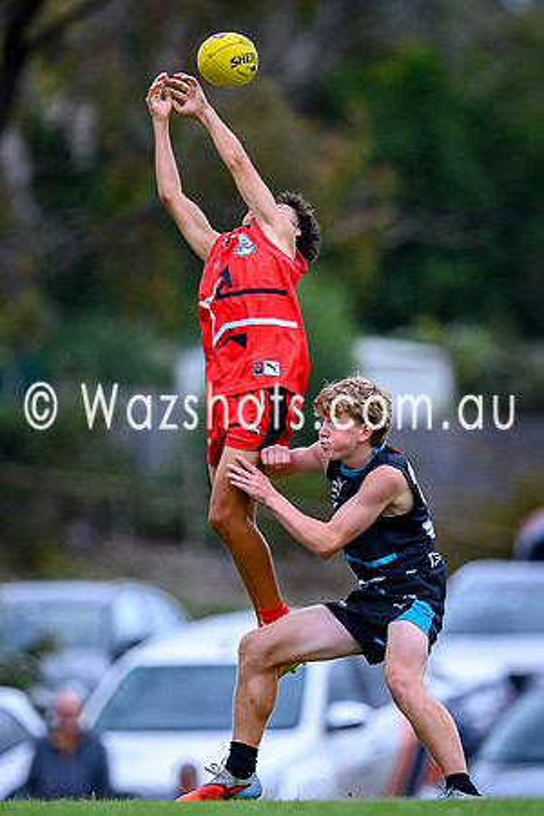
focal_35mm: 1112
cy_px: 439
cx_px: 314
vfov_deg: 1.9
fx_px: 25204
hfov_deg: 1.2
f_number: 4
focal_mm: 500
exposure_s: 1/1250
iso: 320
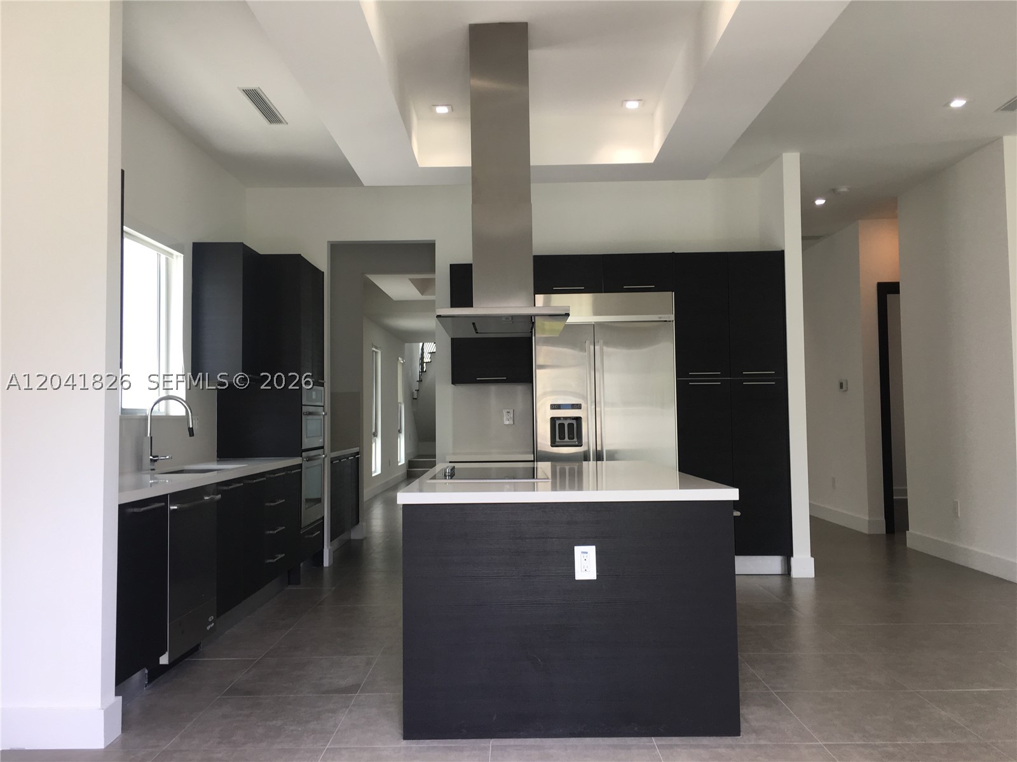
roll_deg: +0.7
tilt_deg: +2.9
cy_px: 381
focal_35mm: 29
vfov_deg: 48.2
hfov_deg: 61.7
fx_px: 852
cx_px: 508
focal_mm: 4.15
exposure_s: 1/60
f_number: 2.2
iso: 32
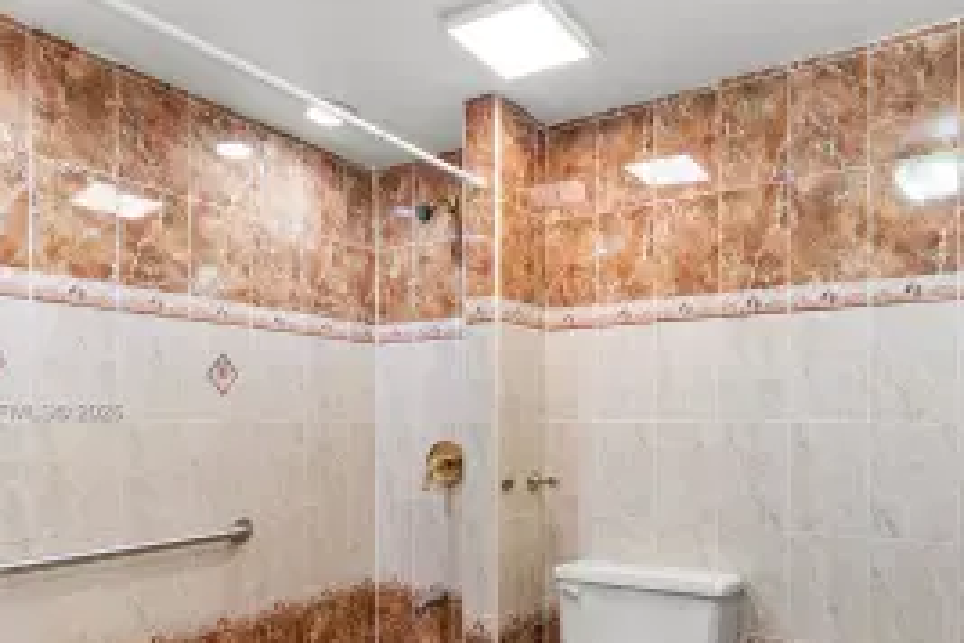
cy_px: 414
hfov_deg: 73.2
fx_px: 643
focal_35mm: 24
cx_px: 563
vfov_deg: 52.4
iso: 500
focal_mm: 16
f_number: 9
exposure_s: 1/4
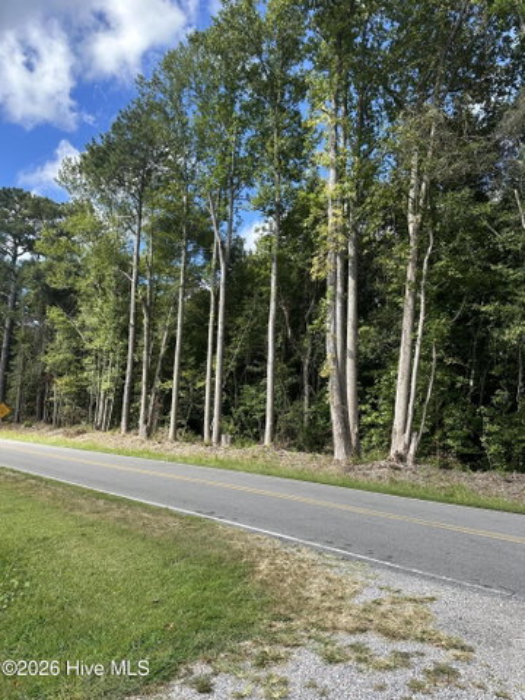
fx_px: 485
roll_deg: -3.7
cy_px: 350
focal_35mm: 24
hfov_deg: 56.8
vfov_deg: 71.6
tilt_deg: +6.9
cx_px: 262
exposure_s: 1/1562
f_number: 1.78
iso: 80
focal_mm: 6.86
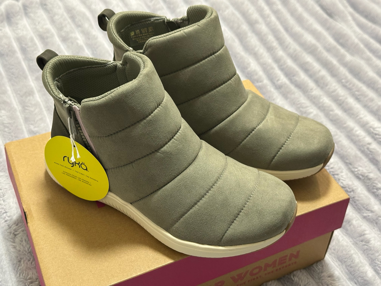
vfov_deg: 30.3
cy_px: 143
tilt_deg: -44.3
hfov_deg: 39.7
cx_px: 190
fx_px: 528
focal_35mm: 48
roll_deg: -2.7
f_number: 1.78
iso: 200
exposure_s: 1/60
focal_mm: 6.86
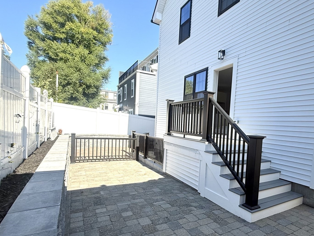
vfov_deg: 62.9
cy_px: 140
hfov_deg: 76.5
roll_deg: -3.7
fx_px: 191
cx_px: 209
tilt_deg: -4.0
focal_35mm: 21
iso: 50
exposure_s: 1/1033
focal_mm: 2.22
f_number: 2.2
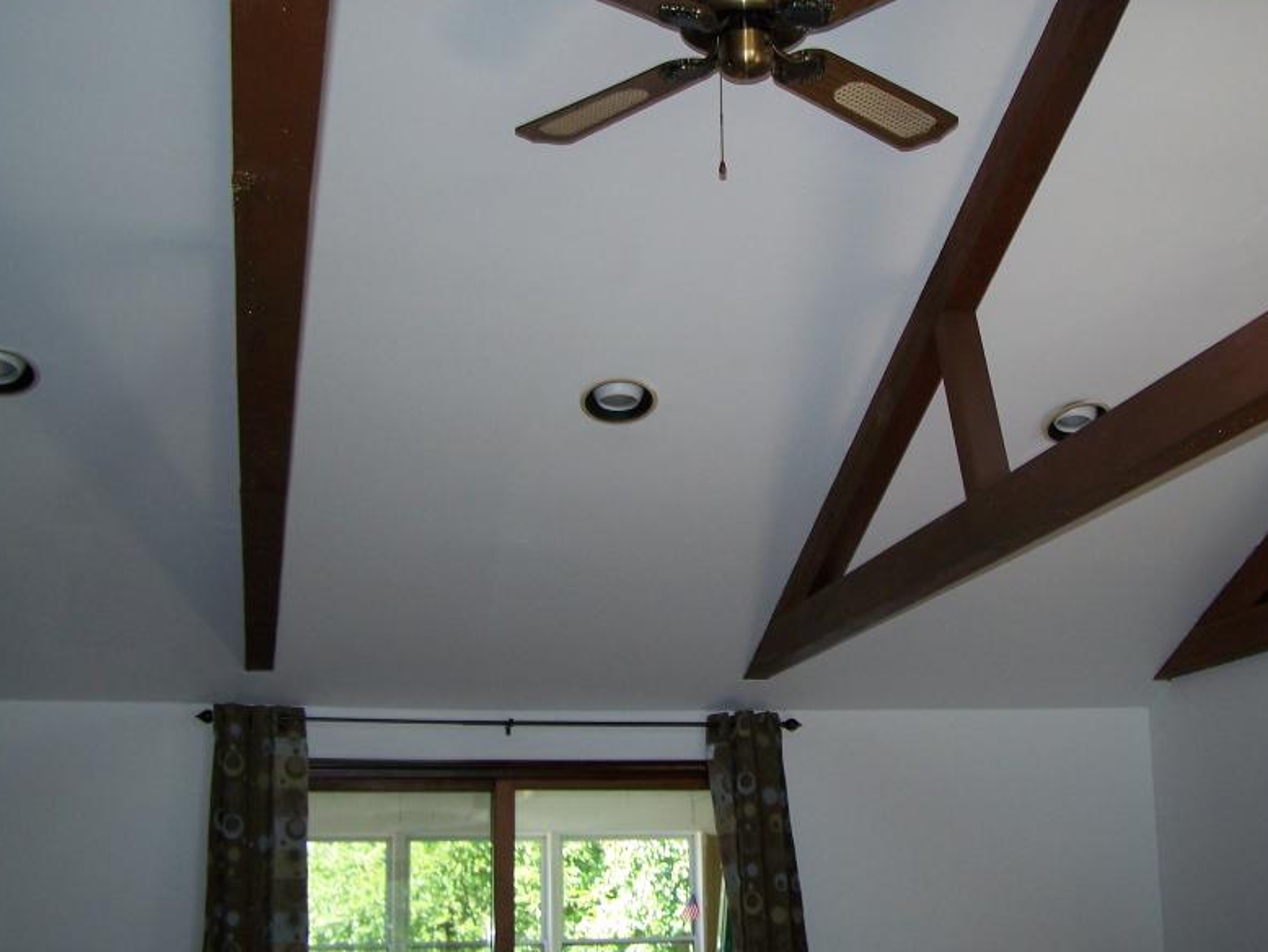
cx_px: 815
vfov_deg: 29.0
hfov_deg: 37.9
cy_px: 378
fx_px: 1832
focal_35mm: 50
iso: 80
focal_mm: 6.3
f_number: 2.8
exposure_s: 1/60
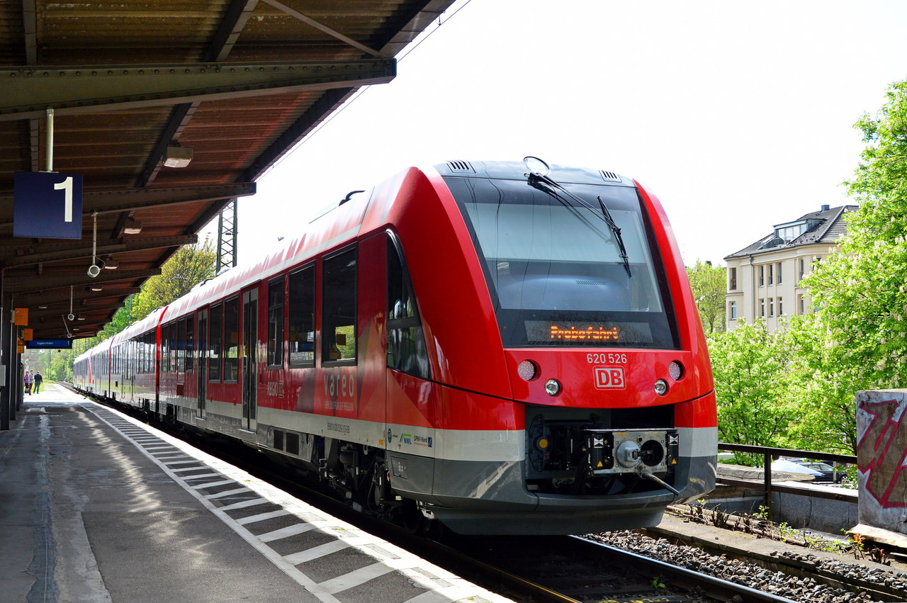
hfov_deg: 43.6
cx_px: 454
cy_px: 302
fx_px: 1133
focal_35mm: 45
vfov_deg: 29.8
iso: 400
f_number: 6.3
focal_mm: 30
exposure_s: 1/400
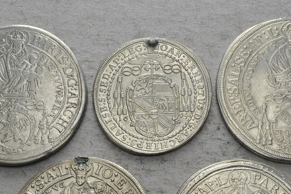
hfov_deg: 23.6
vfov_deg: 15.8
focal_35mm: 86
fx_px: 695
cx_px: 169
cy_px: 162
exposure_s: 1/250
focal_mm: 34
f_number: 14
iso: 400
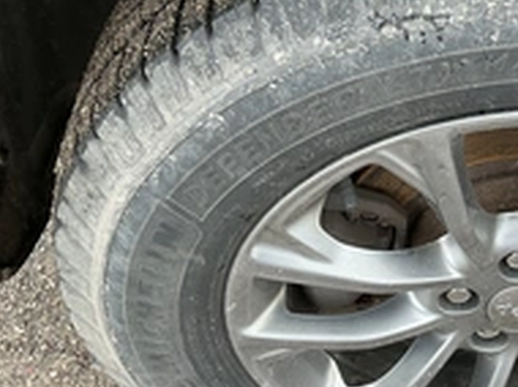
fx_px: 882
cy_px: 215
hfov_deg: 30.3
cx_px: 523
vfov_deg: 24.7
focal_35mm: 59
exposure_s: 1/122
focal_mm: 3
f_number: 1.8
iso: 25
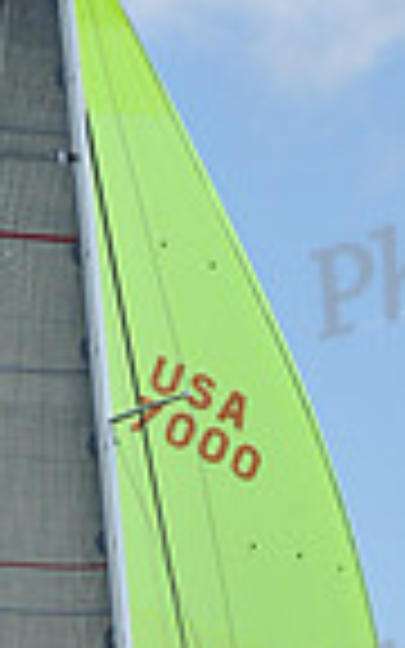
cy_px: 936
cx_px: 79
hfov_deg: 4.6
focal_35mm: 287
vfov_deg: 7.2
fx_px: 5068
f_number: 9
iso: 320
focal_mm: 70
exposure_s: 1/1000
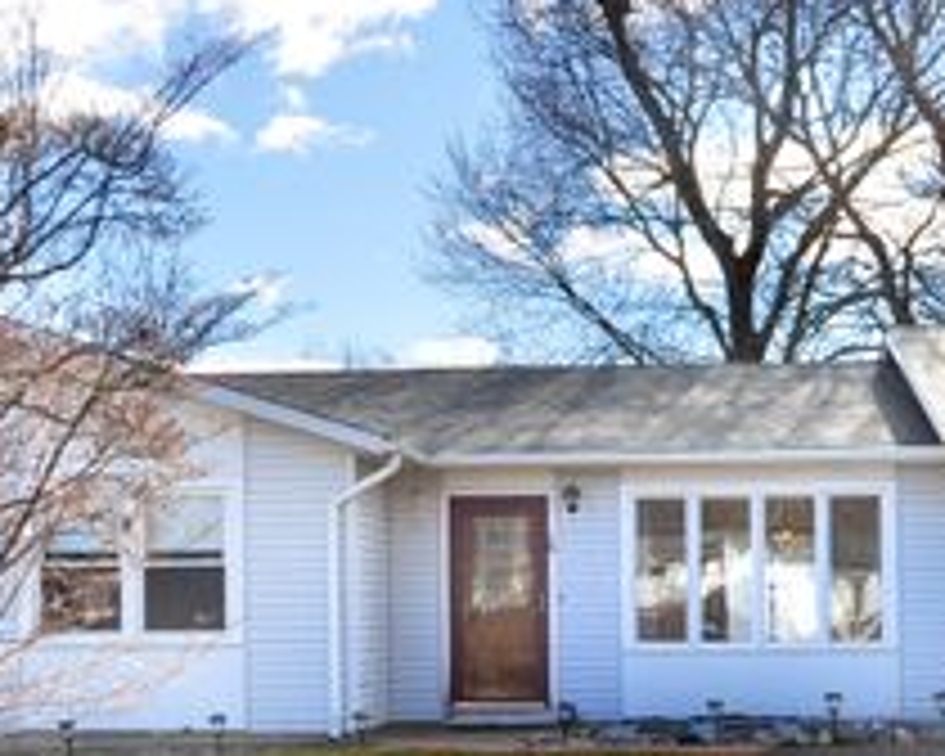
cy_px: 504
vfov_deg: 30.0
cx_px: 518
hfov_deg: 37.2
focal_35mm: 50
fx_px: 1402
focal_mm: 15
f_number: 8
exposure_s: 1/400
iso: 250
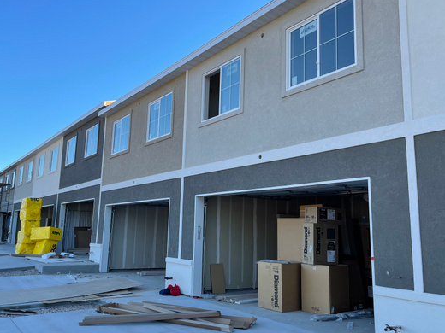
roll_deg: -1.8
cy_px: 155
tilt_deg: +9.8
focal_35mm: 32
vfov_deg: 44.1
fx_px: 411
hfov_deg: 56.7
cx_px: 202
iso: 32
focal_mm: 5.1
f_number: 1.6
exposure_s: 1/1175
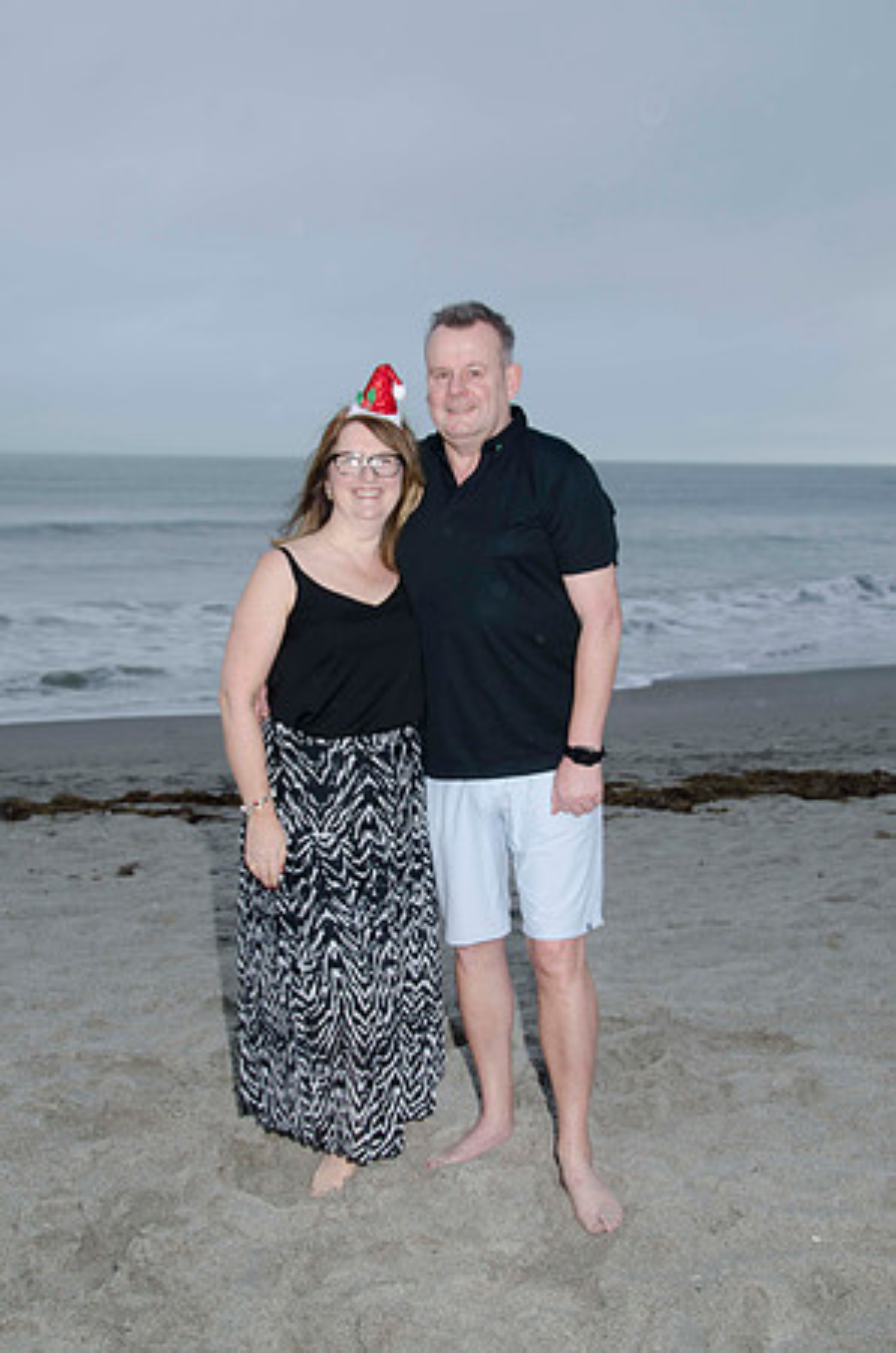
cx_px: 448
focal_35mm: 40
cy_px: 676
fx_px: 1519
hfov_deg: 32.9
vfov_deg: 48.0
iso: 100
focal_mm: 27
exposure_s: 1/60
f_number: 5.6
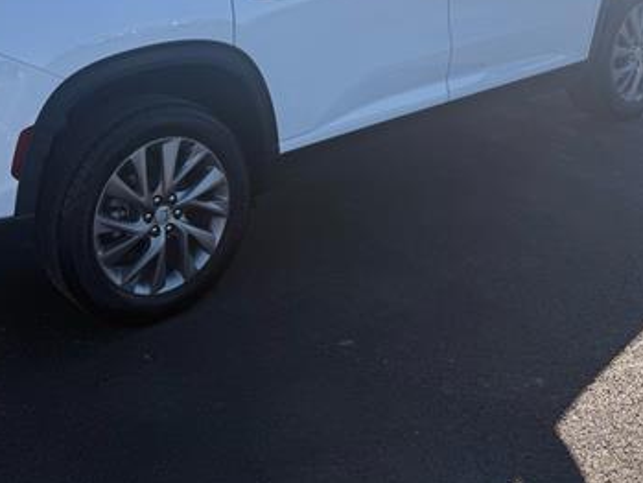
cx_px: 212
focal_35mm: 44
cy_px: 63
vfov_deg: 31.6
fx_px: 818
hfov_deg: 42.3
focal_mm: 6.76
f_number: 1.78
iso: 100
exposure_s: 1/5319
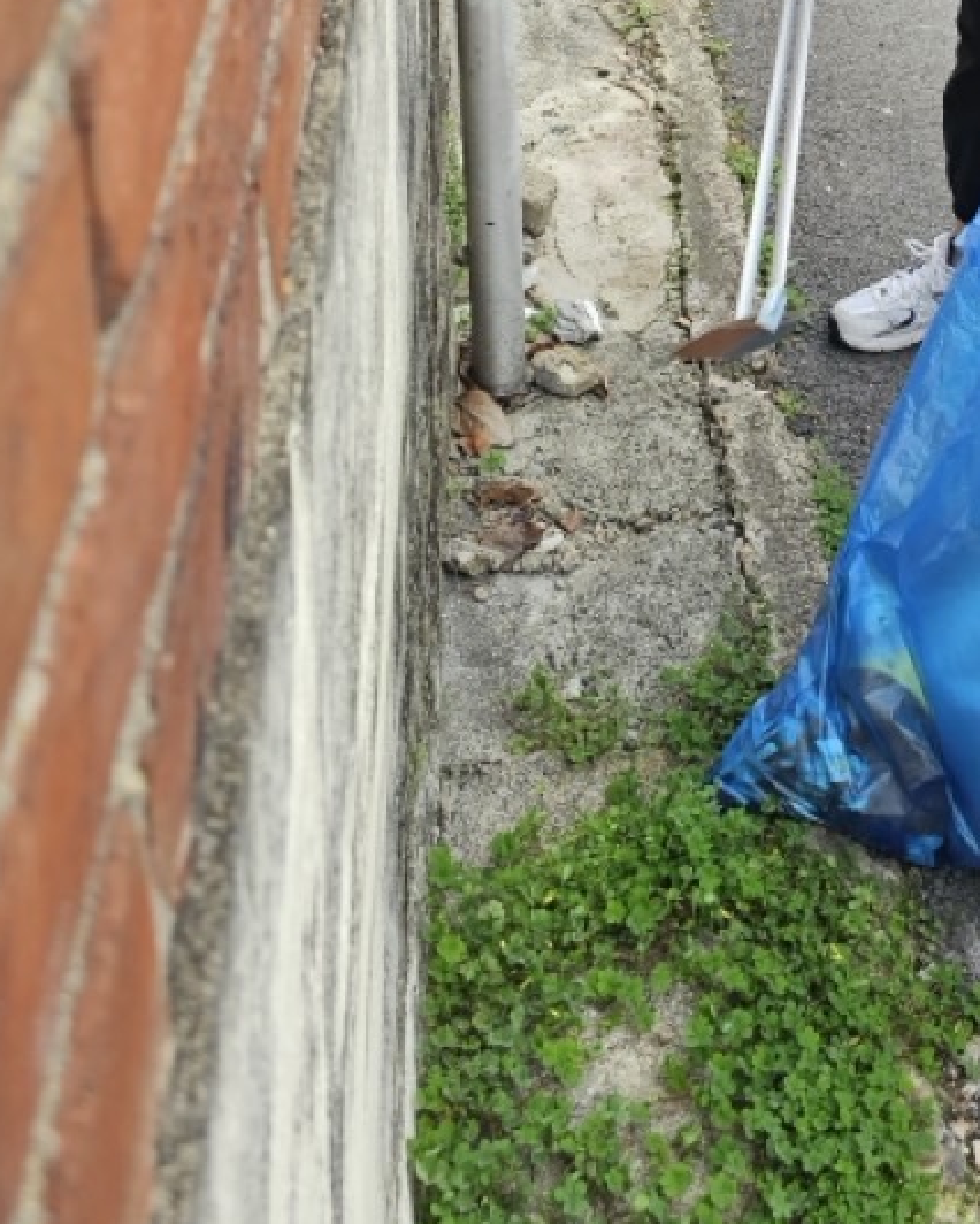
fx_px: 1957
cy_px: -90
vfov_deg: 31.2
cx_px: 1017
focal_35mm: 54
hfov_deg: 26.4
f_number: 1.7
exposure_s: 1/180
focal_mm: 6.3
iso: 50
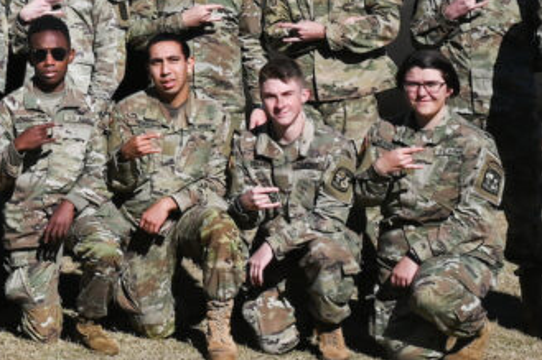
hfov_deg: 13.6
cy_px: -201
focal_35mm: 140
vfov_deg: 9.5
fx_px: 2107
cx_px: -328
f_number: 11
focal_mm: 36
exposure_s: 1/1250
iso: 400
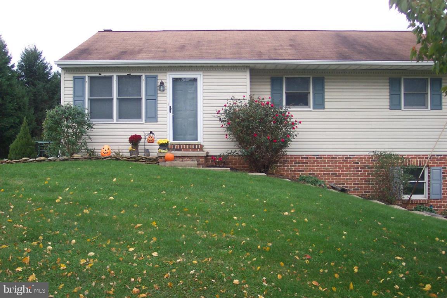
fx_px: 472
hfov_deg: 50.7
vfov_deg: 35.1
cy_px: 149
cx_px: 224
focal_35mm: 38
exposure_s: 1/500
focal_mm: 8
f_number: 2.8
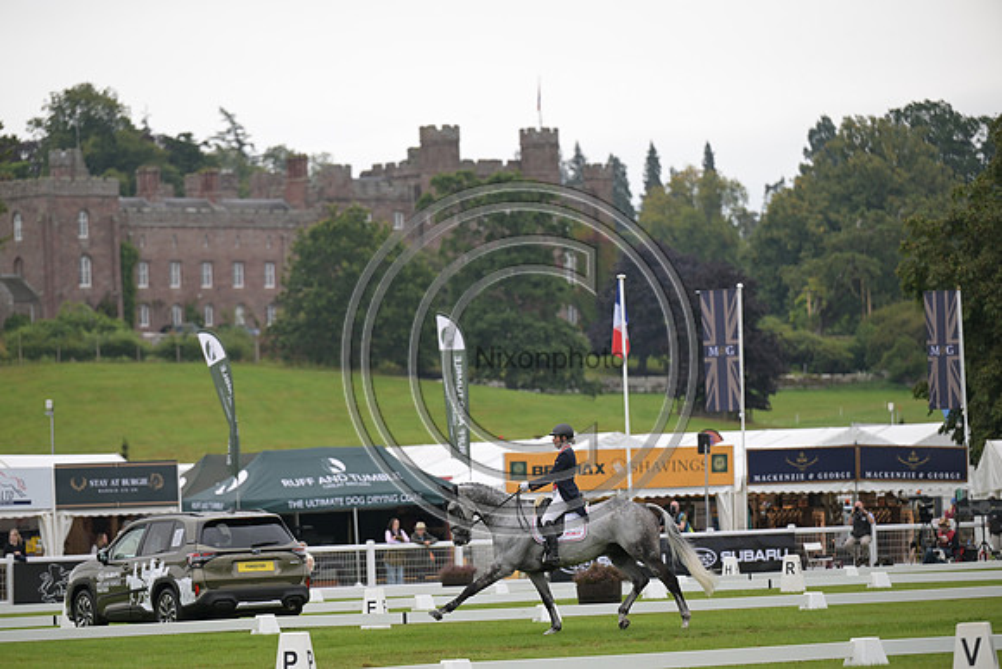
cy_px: 334
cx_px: 501
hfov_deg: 10.3
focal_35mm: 200
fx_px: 5568
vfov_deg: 6.9
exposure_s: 1/1250
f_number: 3.5
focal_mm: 200
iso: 560
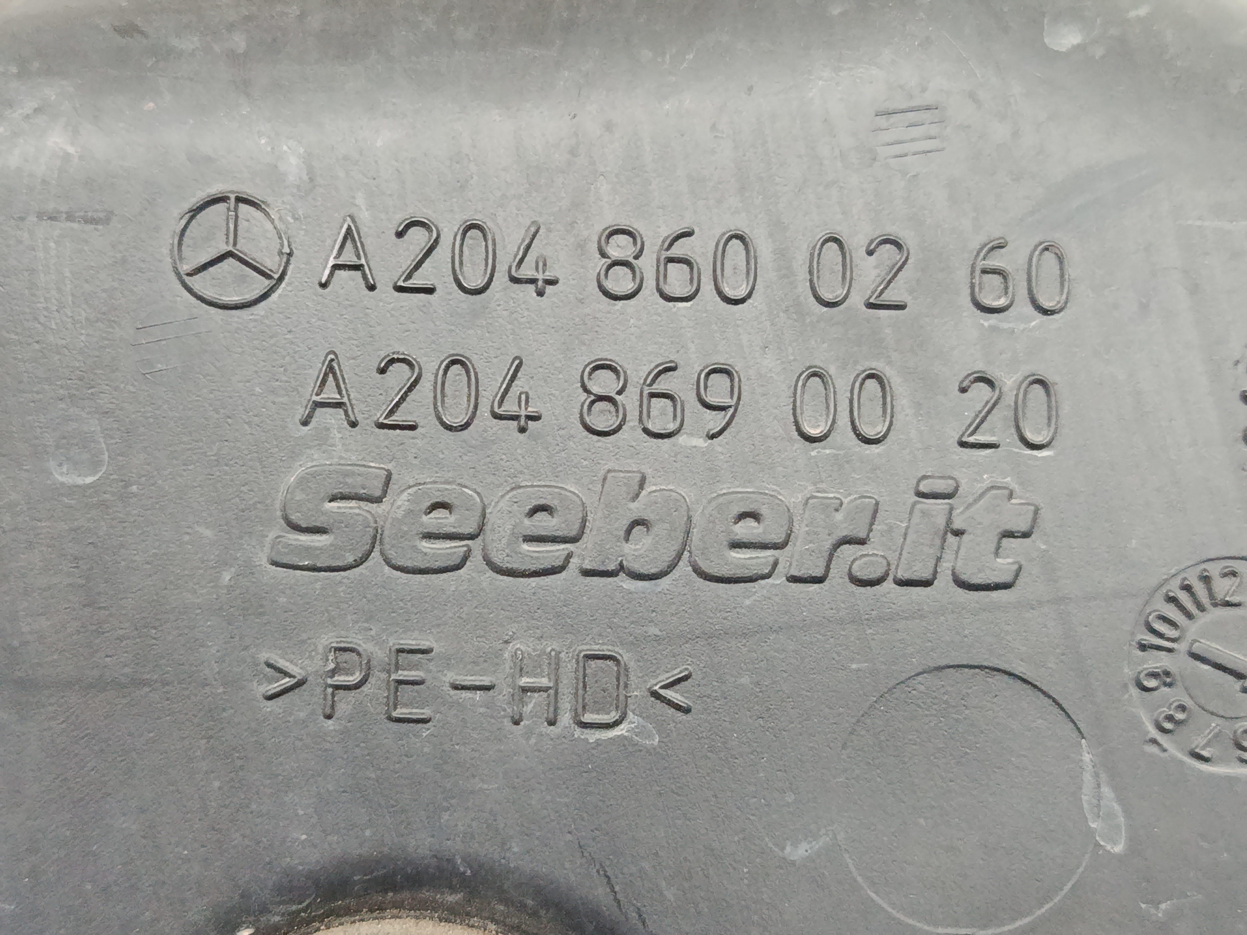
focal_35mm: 49
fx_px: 1765
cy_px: 468
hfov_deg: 38.9
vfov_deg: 29.7
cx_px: 624
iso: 1711
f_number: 1.7
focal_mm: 5.24
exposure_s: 1/25
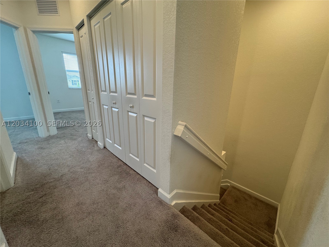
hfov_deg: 102.1
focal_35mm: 14
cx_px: 164
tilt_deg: -16.0
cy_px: 124
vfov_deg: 85.7
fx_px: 133
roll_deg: -1.7
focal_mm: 2.22
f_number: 2.2
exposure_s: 1/120
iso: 200
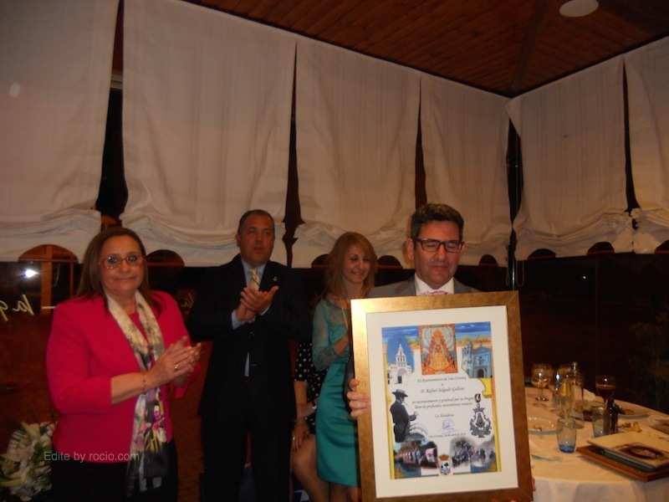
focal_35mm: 27
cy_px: 251
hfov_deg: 65.3
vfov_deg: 51.4
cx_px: 334
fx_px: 522
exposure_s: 1/25
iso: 200
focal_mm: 4.9
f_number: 3.2
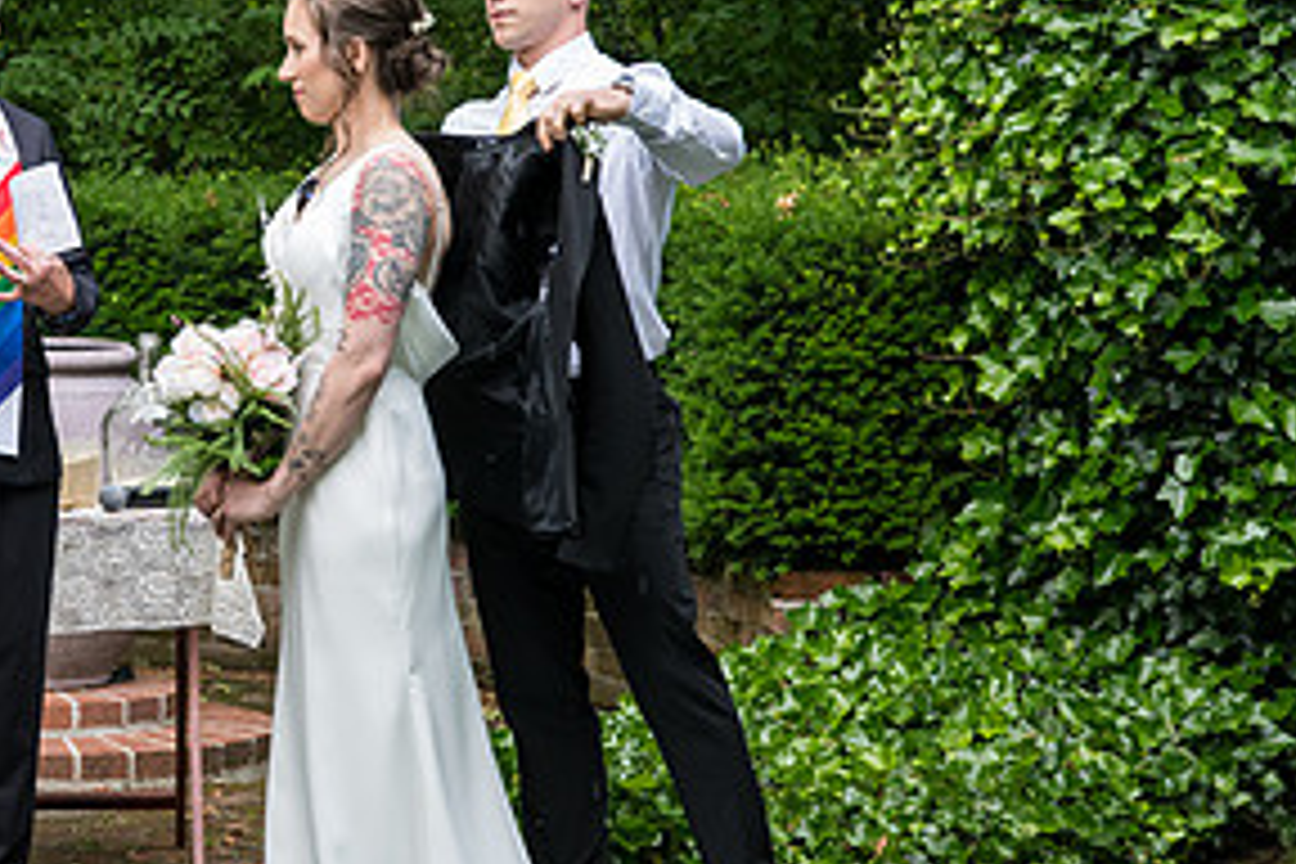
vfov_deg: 11.3
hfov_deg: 16.7
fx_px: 4356
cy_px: 205
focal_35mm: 121
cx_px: 94
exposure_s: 1/400
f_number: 4
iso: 1000
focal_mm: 60
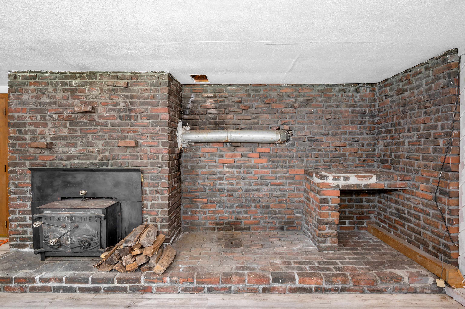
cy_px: 154
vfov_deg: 65.9
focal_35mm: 18
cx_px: 232
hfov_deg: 88.5
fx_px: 239
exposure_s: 50
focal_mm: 18.5
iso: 100
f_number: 10
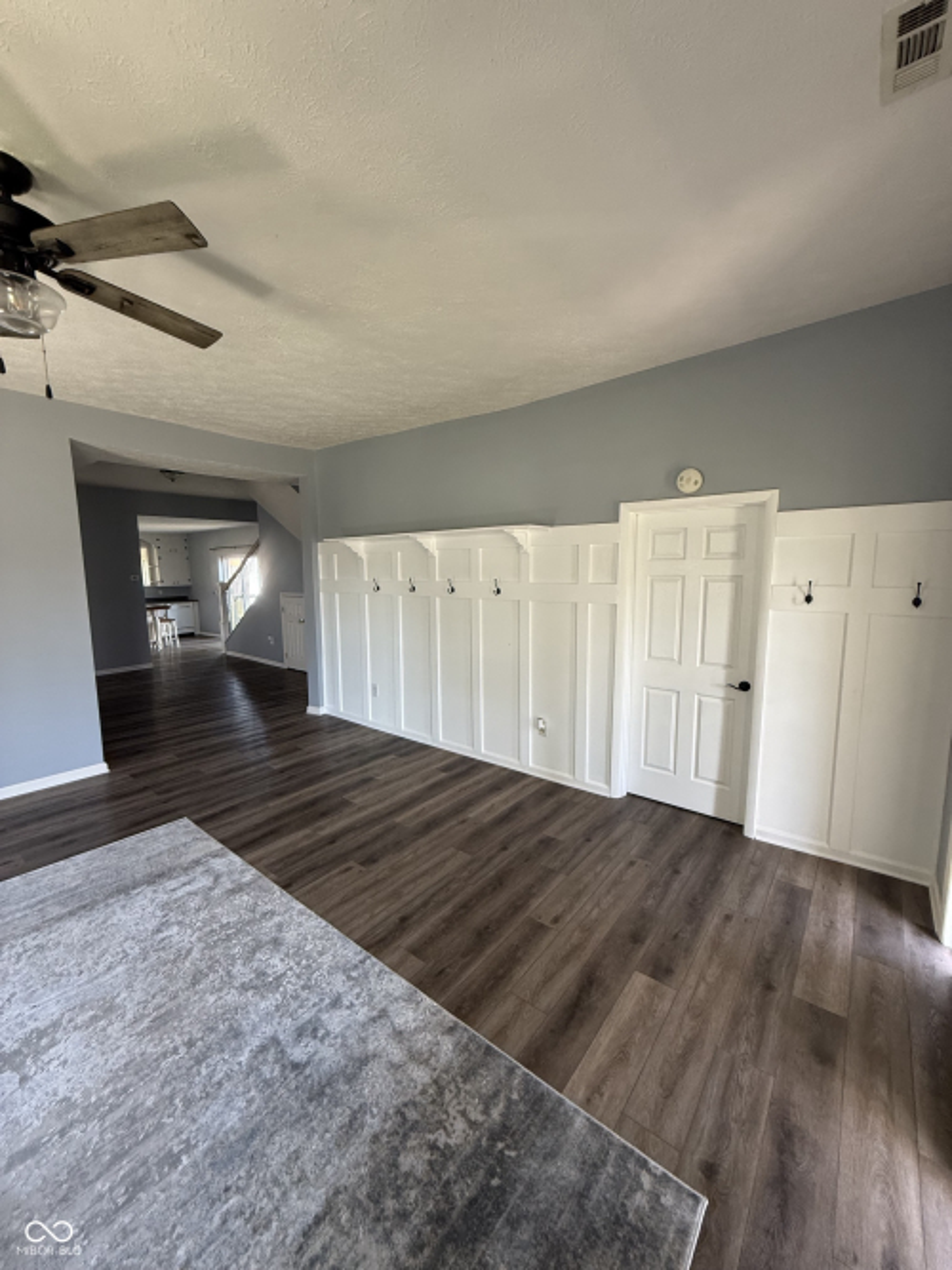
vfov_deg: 102.1
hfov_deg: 85.7
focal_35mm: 14
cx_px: 476
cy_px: 635
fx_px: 514
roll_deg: +0.6
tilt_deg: -7.4
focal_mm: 2.22
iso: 250
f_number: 2.2
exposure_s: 1/99
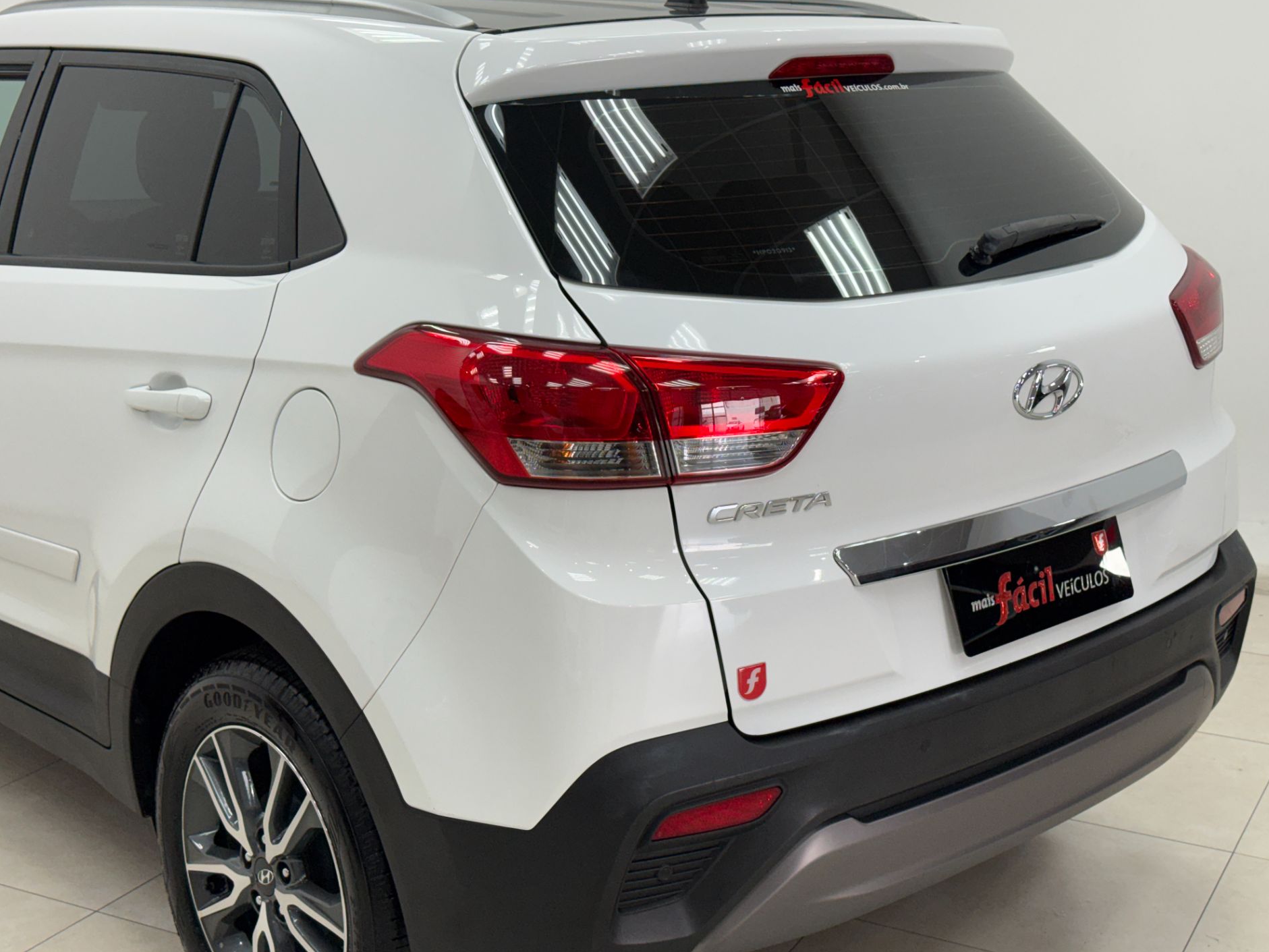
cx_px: 647
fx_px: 1796
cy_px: 478
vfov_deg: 29.7
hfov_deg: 38.9
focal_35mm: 49
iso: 80
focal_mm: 6.76
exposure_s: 1/148
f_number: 1.78
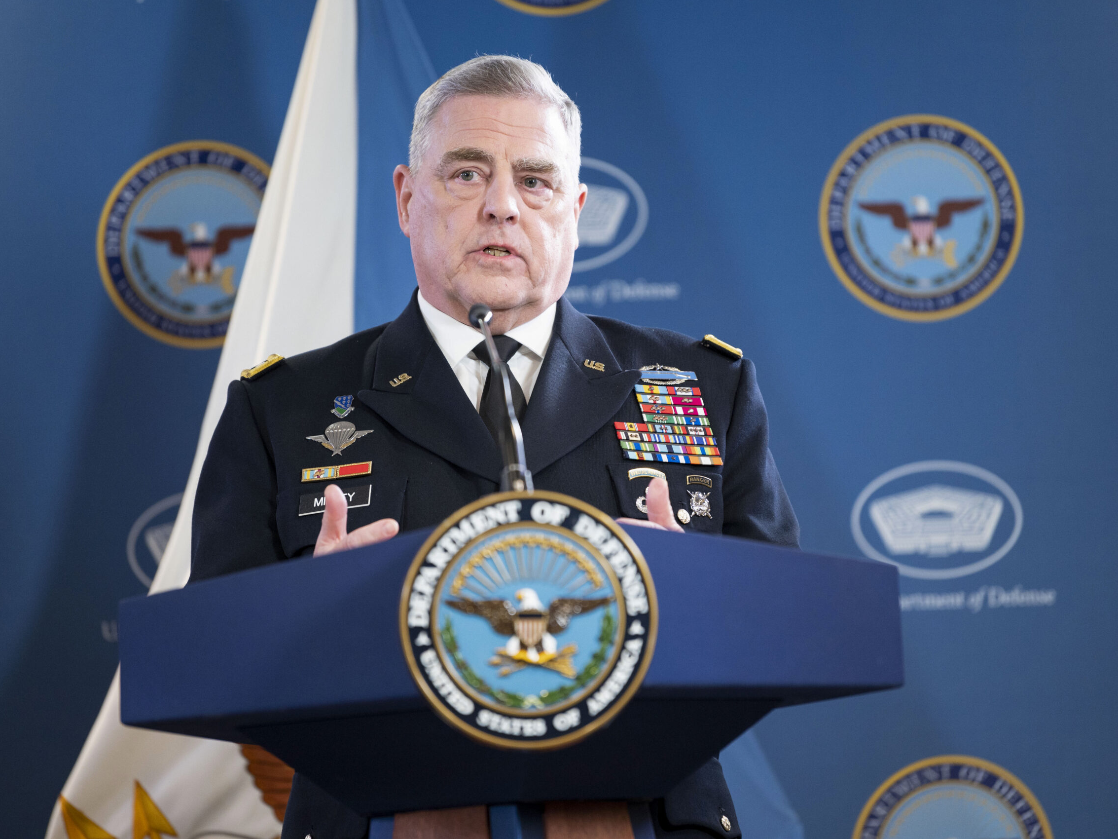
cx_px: 559
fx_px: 7008
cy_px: 420
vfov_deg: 6.8
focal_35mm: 217
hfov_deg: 9.1
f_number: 2.8
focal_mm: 200
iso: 1600
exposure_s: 1/250
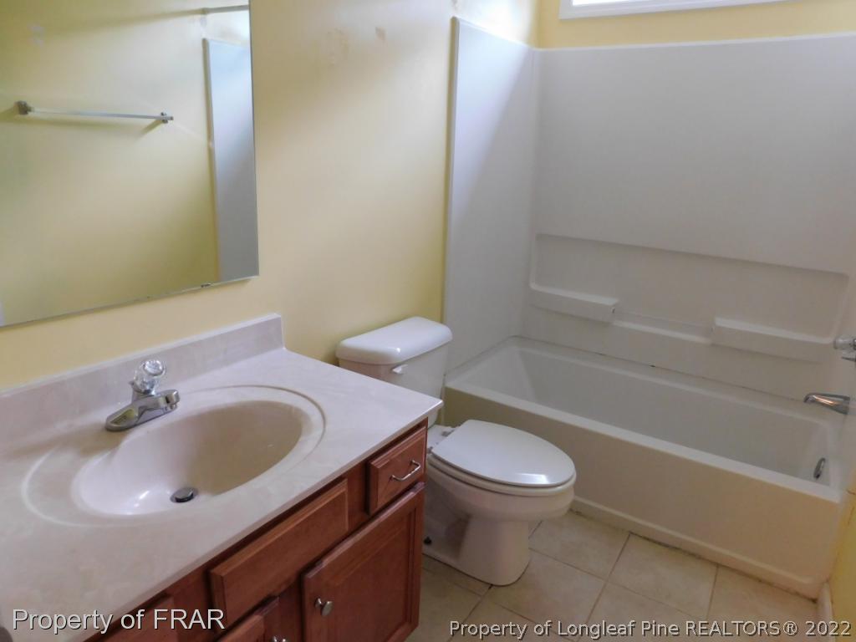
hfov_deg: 73.9
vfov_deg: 58.9
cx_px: 428
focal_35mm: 23
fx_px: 569
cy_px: 321
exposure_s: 1/30
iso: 320
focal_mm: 4
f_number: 3
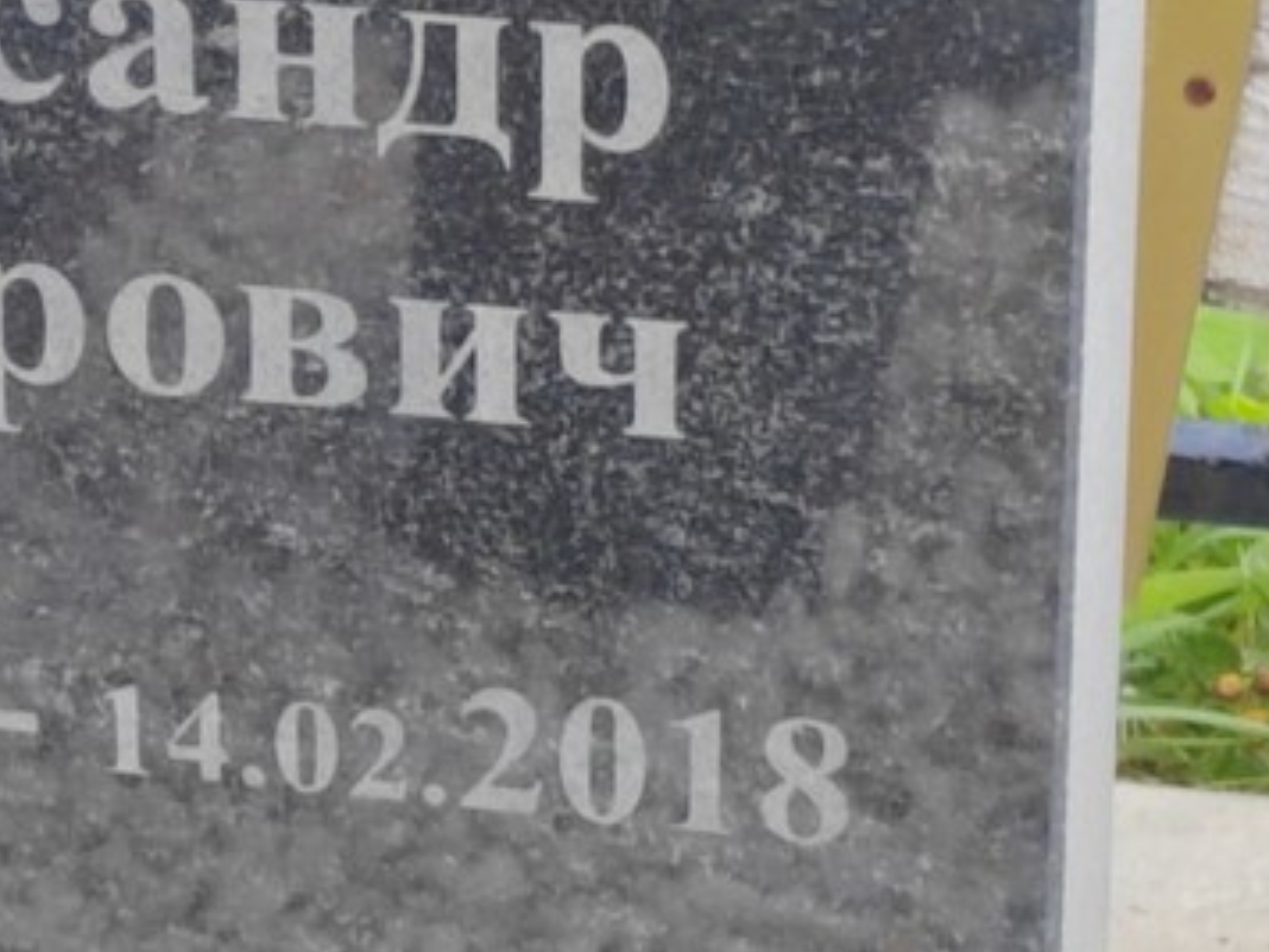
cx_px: -43
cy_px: 296
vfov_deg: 6.3
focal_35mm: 234
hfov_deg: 8.4
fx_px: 8578
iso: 100
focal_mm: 5.52
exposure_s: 1/260
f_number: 1.9
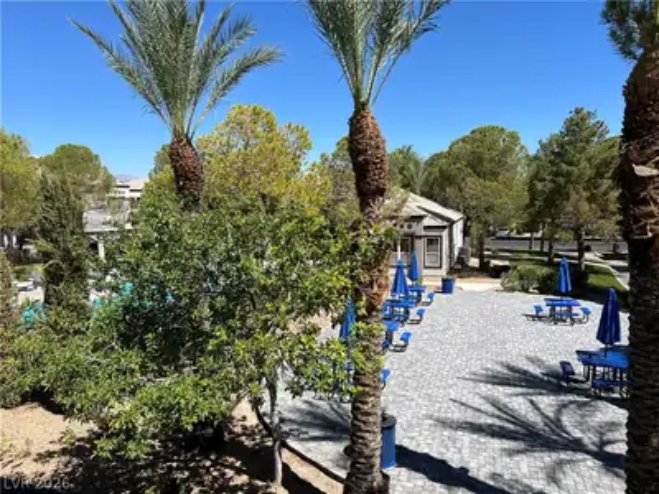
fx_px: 495
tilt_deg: -7.0
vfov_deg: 53.1
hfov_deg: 67.3
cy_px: 247
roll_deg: +1.8
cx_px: 330
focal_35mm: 26
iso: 50
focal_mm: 5.7
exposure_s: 1/3571
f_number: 1.5
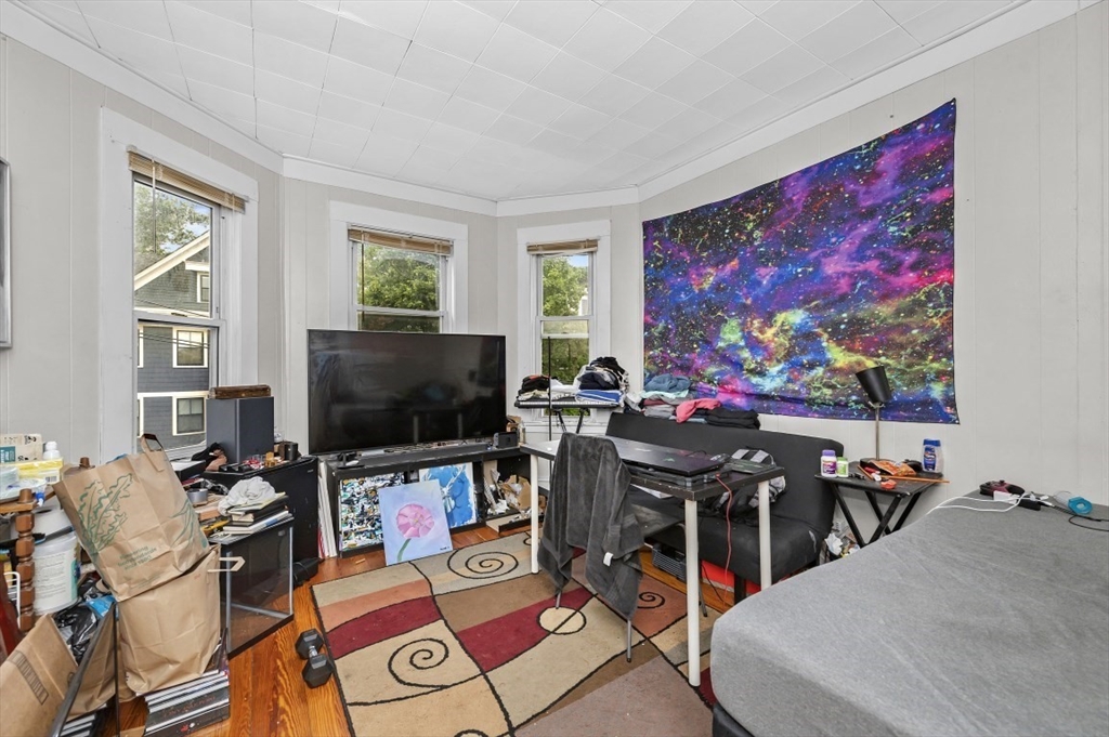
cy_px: 368
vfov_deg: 81.1
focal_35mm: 14
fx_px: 431
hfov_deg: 104.3
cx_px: 554
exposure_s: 1/125
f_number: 5.6
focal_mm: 14
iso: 800
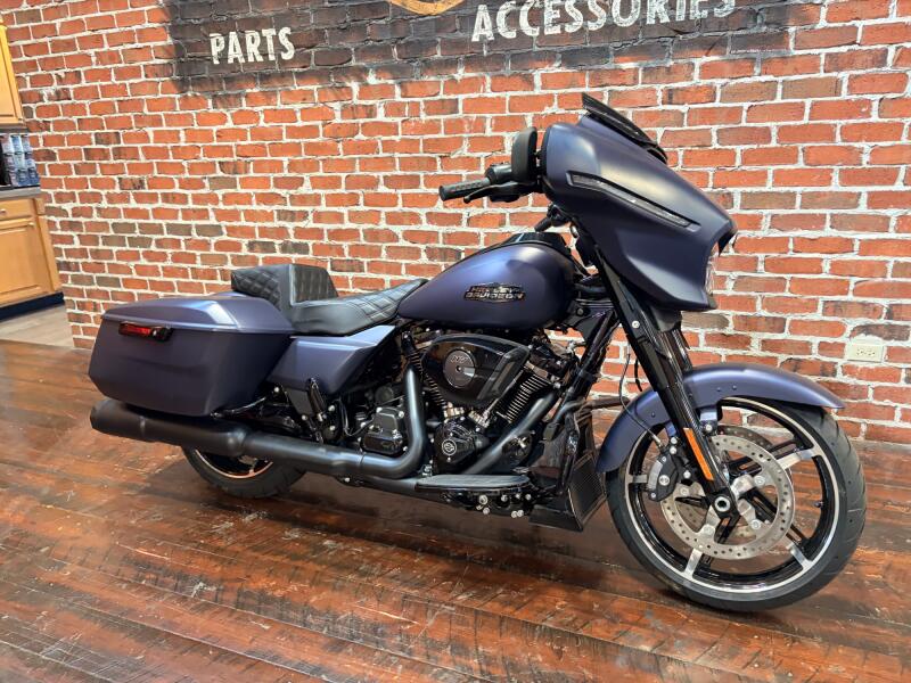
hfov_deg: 67.3
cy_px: 342
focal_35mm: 26
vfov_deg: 53.1
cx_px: 456
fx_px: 684
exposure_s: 1/60
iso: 400
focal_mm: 5.96
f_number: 1.6
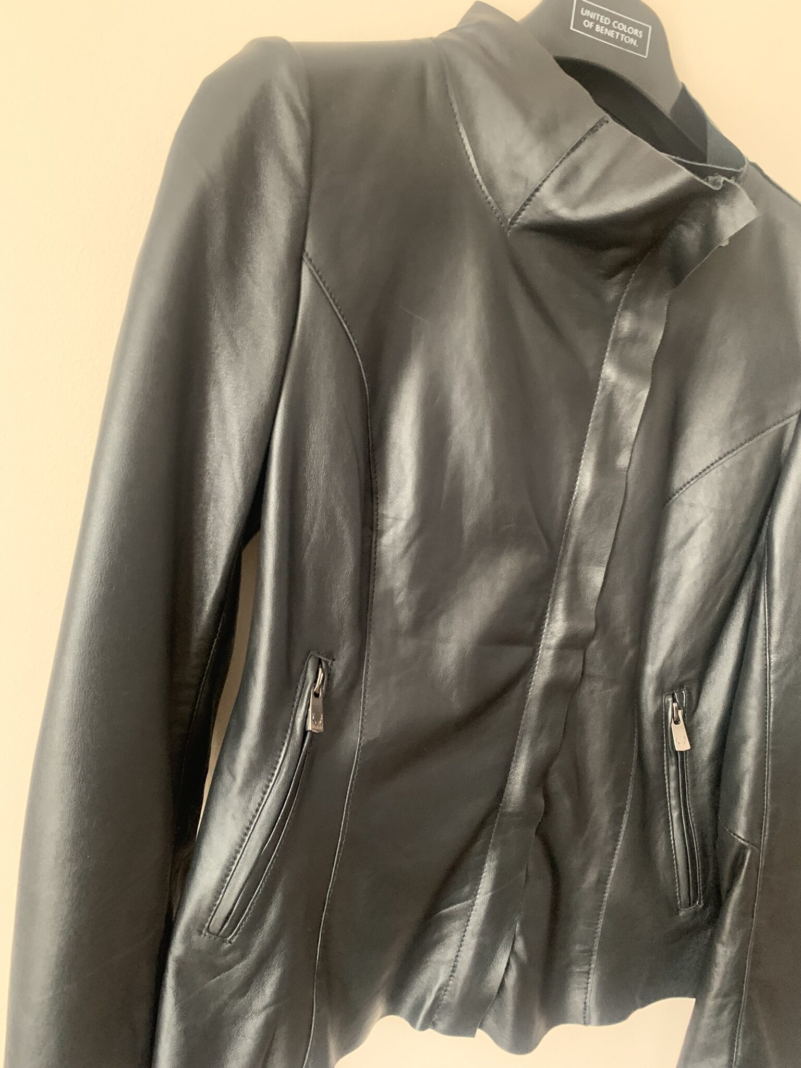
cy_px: 534
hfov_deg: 53.1
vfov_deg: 67.3
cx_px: 400
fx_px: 802
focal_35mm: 26
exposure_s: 1/30
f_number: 1.8
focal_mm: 4.25
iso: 640
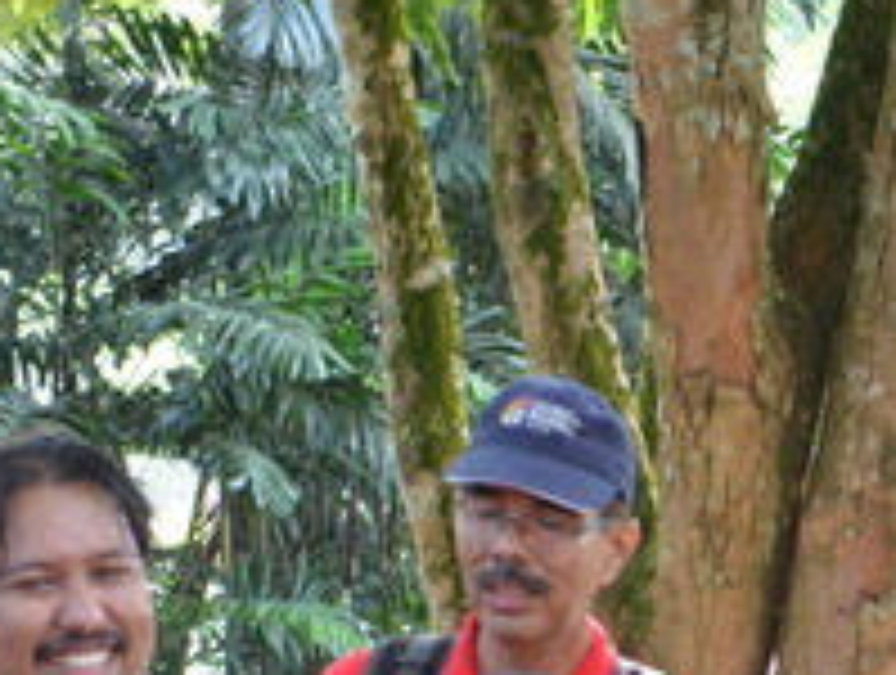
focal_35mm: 231
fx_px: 5990
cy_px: 918
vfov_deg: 6.4
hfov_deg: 8.4
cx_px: 1270
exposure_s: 1/125
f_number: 4.5
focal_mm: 40
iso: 1000
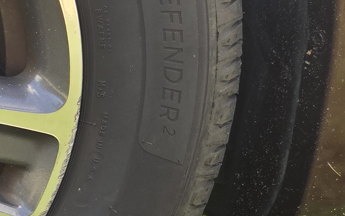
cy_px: 54
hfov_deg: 17.2
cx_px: -306
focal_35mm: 95
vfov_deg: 13.7
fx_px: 893
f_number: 1.8
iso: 40
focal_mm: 5.4
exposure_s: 1/180
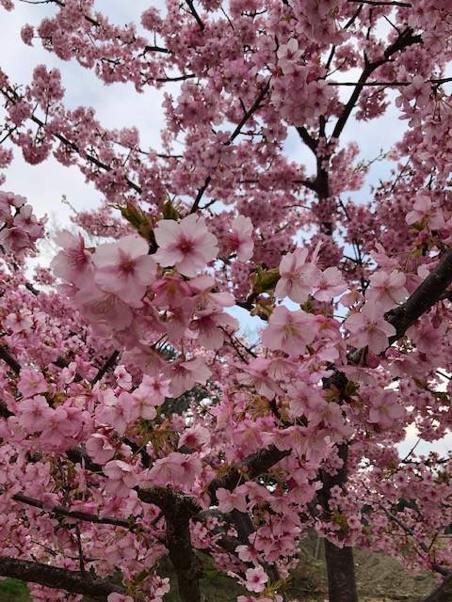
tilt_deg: +24.8
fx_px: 487
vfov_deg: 63.4
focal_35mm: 28
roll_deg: -1.5
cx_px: 226
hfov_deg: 49.7
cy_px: 301
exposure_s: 1/640
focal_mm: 3.99
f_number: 1.8
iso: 20
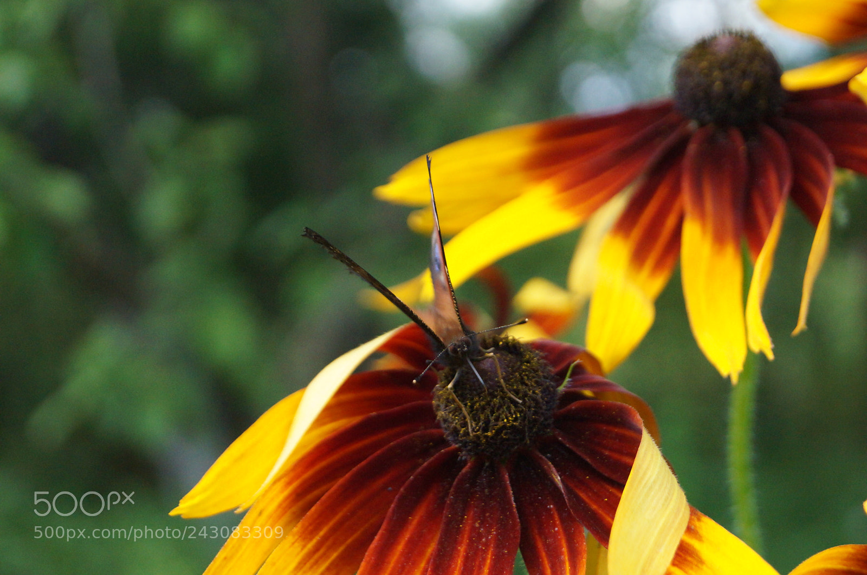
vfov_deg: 16.5
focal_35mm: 82
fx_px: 1984
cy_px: 288
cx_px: 434
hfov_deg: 24.7
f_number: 5.6
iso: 2500
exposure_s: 1/2000
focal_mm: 55
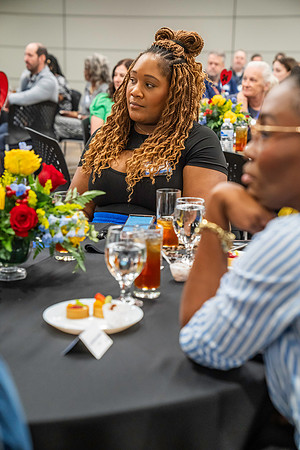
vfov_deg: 28.8
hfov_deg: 19.5
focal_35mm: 70
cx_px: 150
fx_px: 875
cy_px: 225
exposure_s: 1/160
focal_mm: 70
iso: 4000
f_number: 4
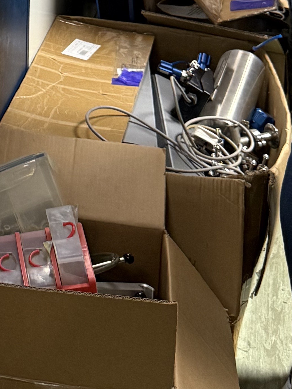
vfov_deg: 17.9
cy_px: -180
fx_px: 1113
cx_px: -147
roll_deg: +1.0
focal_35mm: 99
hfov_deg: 14.0
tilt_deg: -14.7
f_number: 1.78
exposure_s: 1/50
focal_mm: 6.76
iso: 400
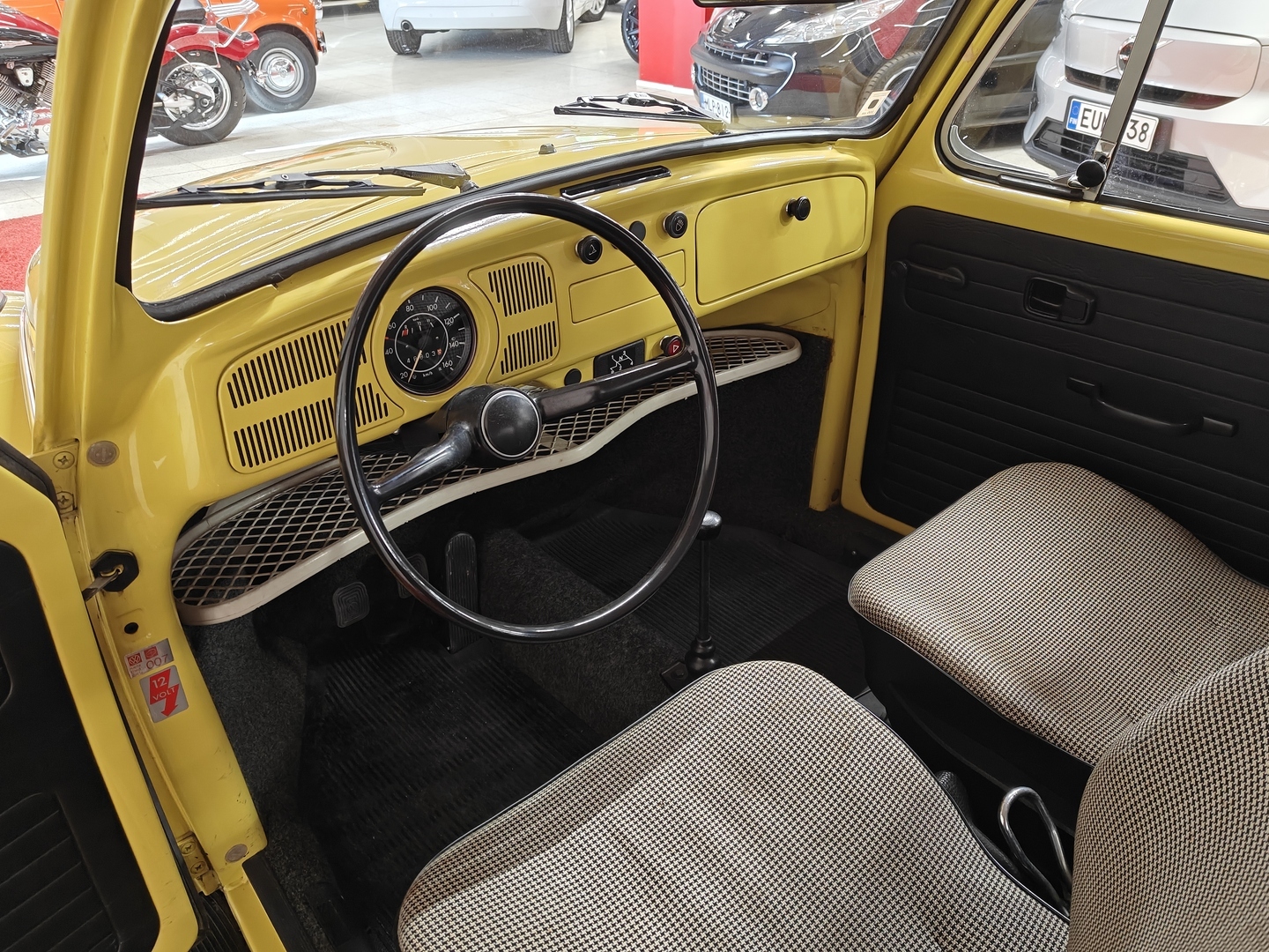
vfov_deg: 53.1
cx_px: 634
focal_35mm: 26
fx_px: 953
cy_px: 476
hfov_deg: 67.3
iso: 160
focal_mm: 5.59
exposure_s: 1/50
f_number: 1.8
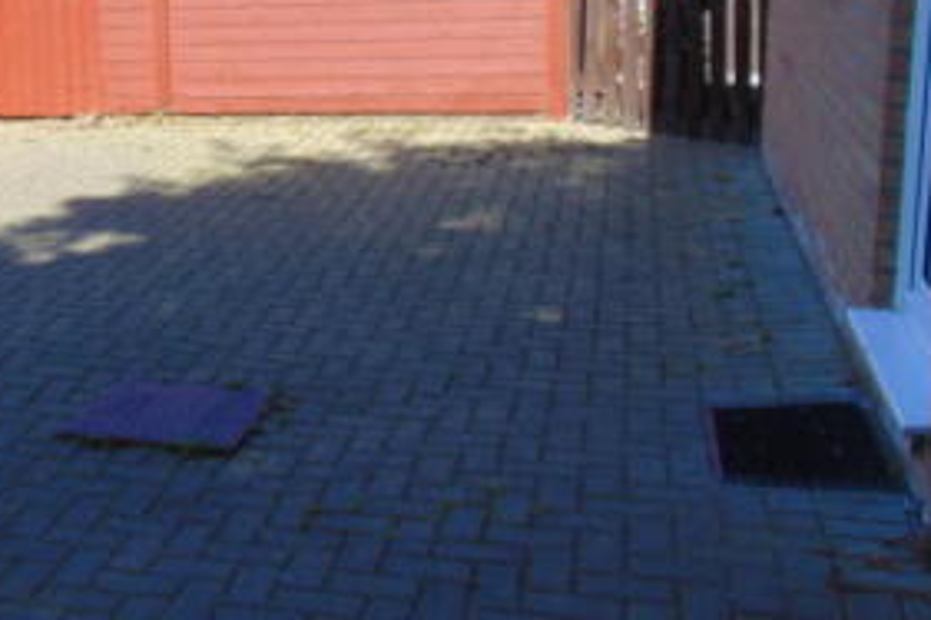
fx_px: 1396
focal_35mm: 54
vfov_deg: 24.7
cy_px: 151
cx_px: 68
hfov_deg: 34.5
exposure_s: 1/640
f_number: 3
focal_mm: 4.5
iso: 80
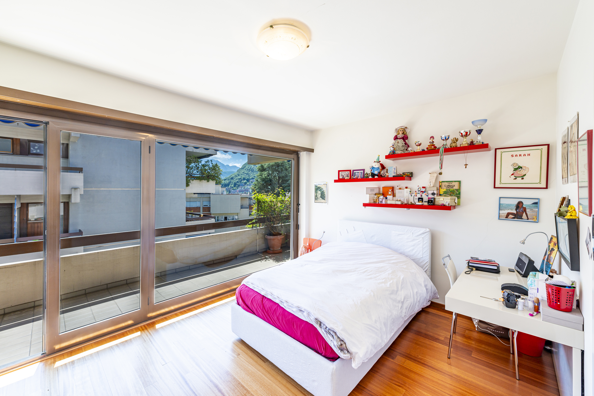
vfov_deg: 81.2
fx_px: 231
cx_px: 297
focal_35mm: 14
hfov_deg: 104.3
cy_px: 198
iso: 100
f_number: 8
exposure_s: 1/25
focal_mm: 14
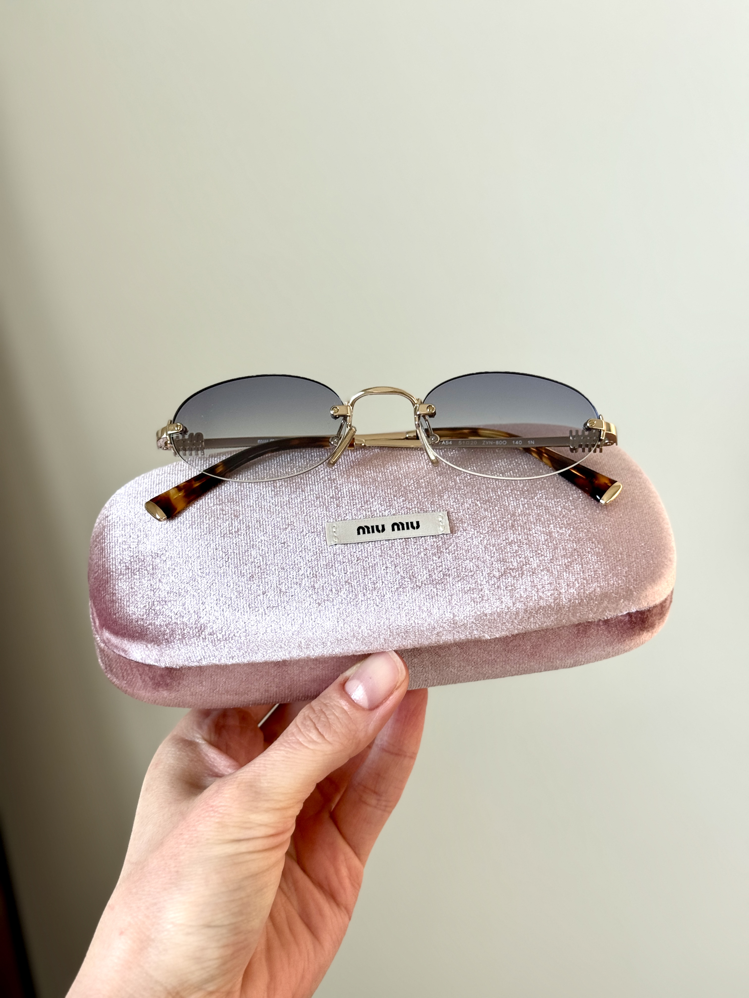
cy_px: 499
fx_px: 1385
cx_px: 374
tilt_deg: -23.4
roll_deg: +0.2
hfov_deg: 30.3
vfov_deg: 39.7
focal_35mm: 48
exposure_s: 1/60
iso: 50
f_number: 1.78
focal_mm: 6.76
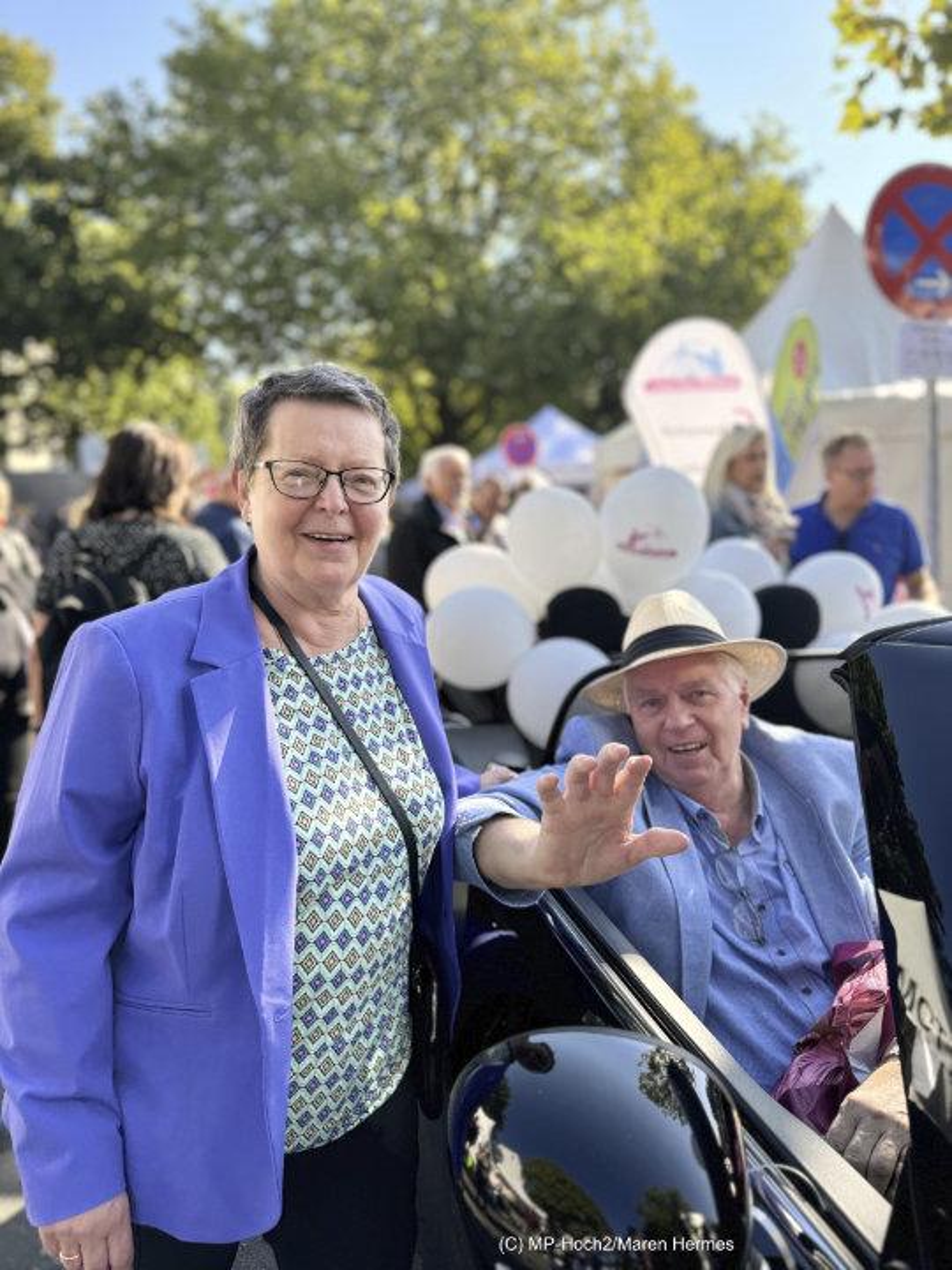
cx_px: 476
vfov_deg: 71.6
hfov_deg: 56.8
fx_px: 880
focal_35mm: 24
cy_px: 635
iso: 80
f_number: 1.8
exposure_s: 1/995
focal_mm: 6.8
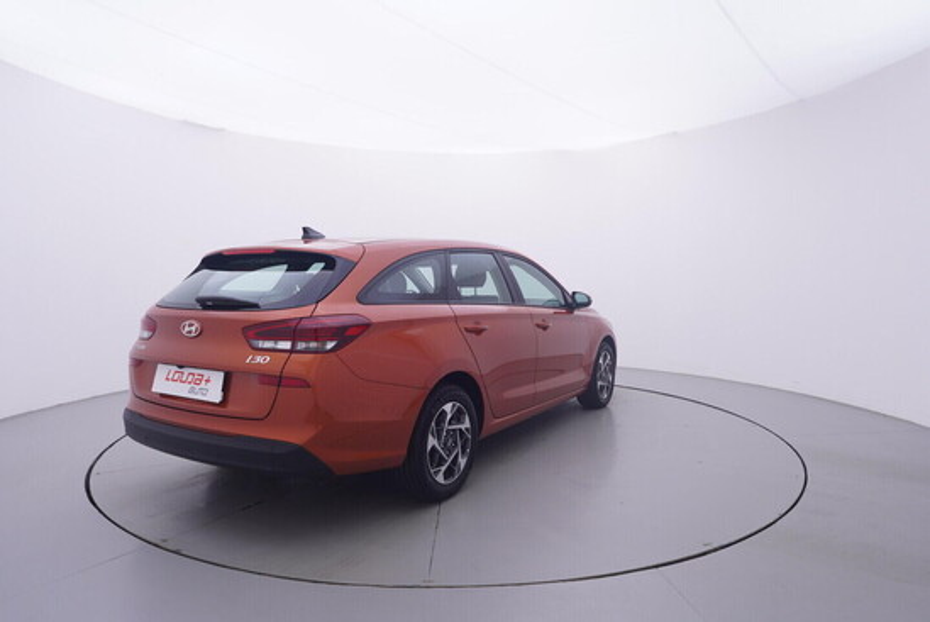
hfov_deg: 77.3
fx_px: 582
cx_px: 465
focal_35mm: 22
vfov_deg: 56.2
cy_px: 311
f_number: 5
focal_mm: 15
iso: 200
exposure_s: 1/80
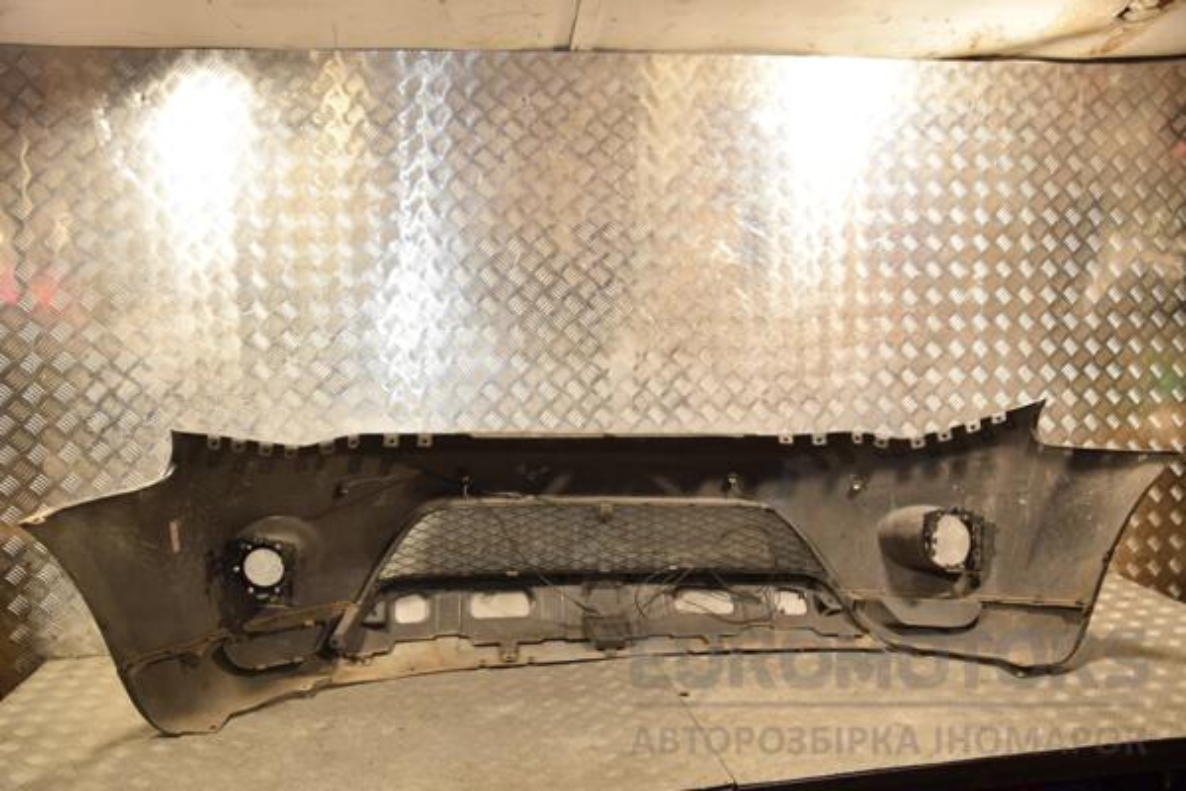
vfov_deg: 41.7
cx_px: 593
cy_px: 396
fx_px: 1038
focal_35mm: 32
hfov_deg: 59.5
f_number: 5
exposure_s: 1/200
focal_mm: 21
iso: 800
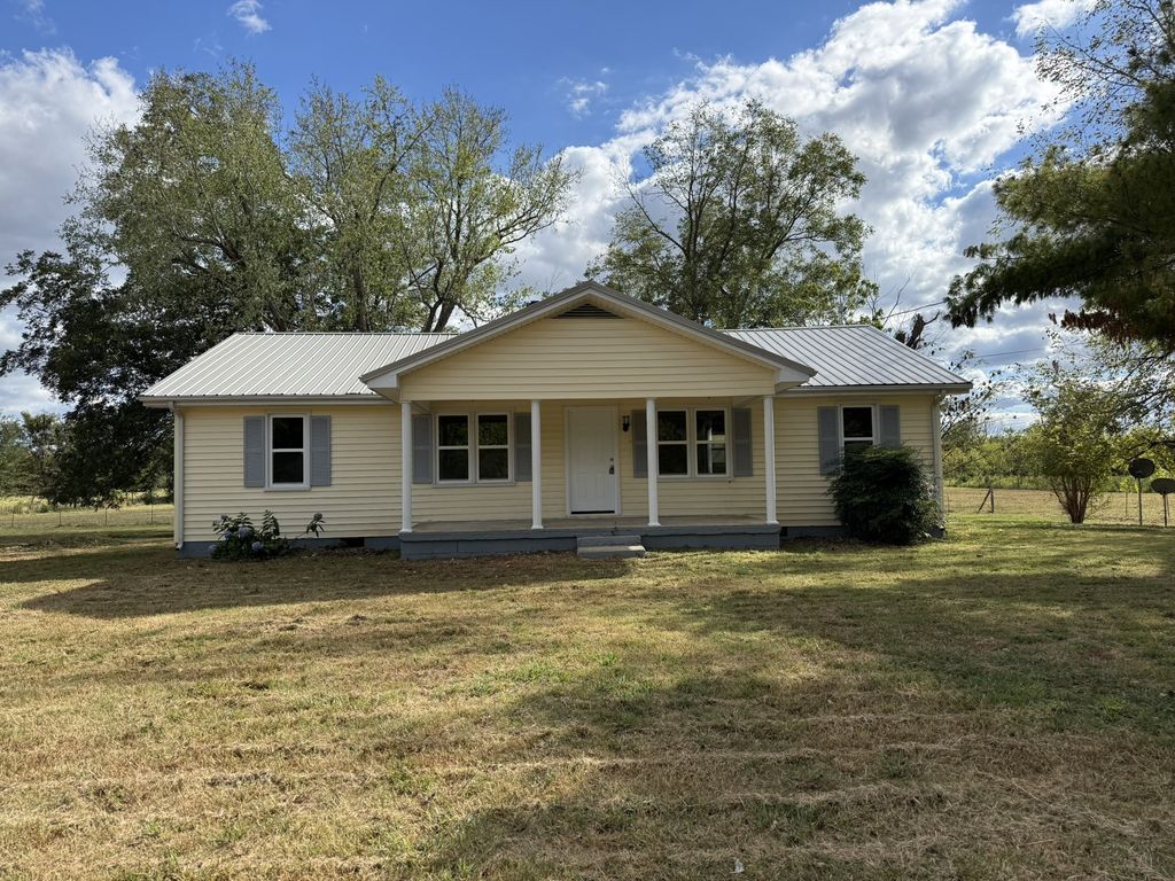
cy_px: 440
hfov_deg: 71.6
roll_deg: +0.6
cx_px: 588
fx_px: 815
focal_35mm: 24
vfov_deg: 56.8
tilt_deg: +2.4
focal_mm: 6.76
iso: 100
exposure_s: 1/4405
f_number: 1.78
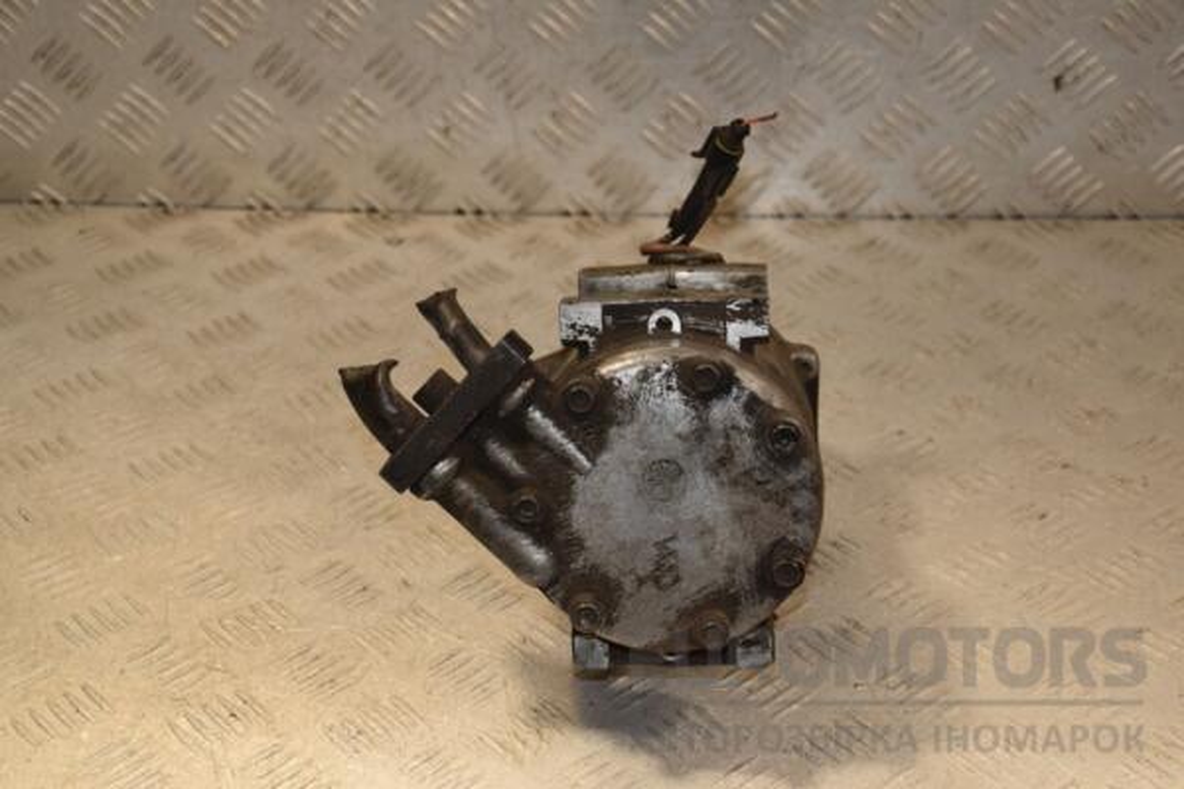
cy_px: 394
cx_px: 592
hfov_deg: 29.9
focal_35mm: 68
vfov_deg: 20.2
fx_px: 2220
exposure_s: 1/200
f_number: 6.3
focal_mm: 45
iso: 800
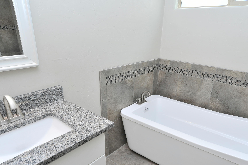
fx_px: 165
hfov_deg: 73.8
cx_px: 127
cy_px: 103
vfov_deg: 52.5
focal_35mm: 24
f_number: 10
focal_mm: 18
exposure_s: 1/40
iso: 640
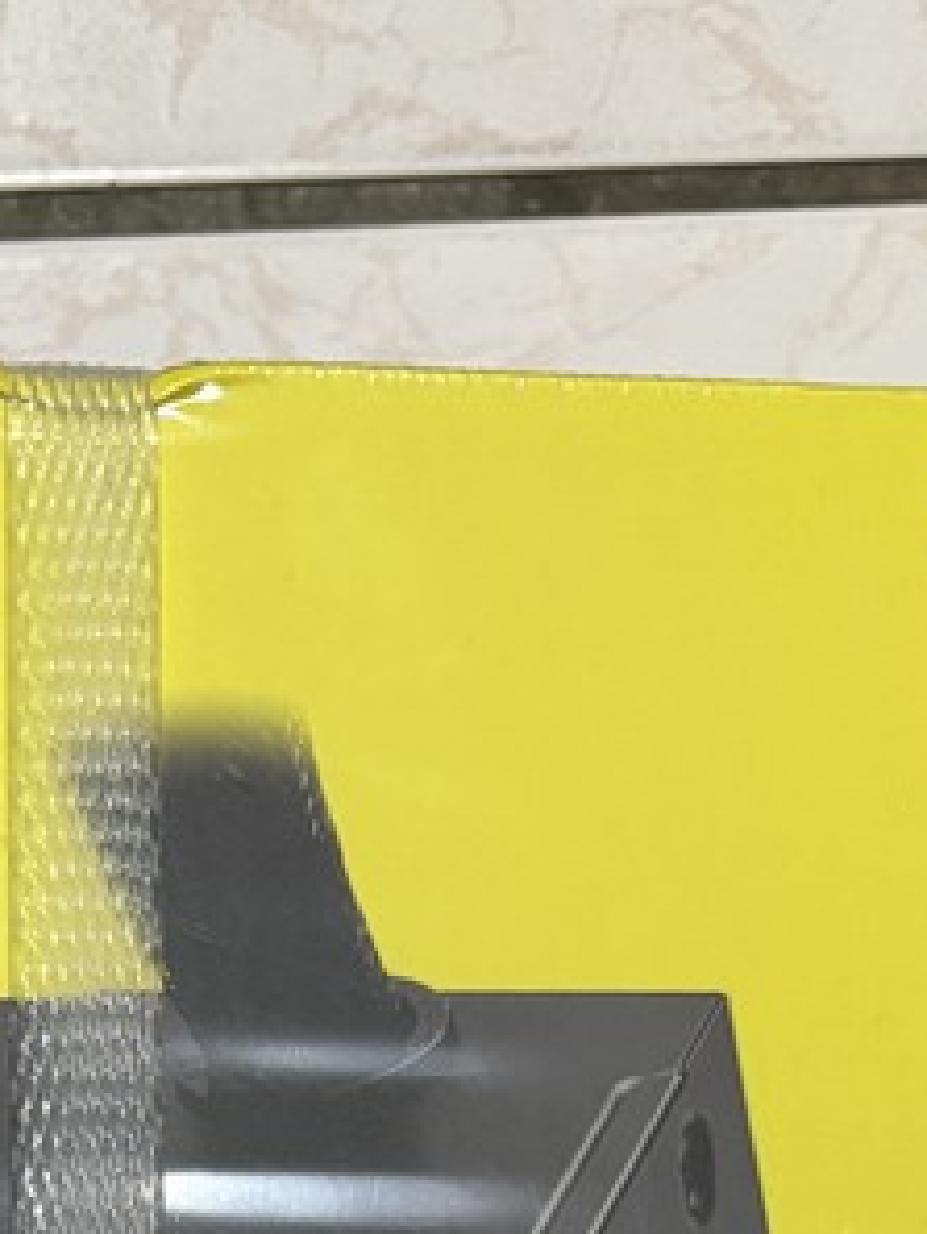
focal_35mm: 84
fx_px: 2997
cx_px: 216
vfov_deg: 19.5
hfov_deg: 17.5
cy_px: 1974
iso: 320
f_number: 1.6
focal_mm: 5.96
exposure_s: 1/60
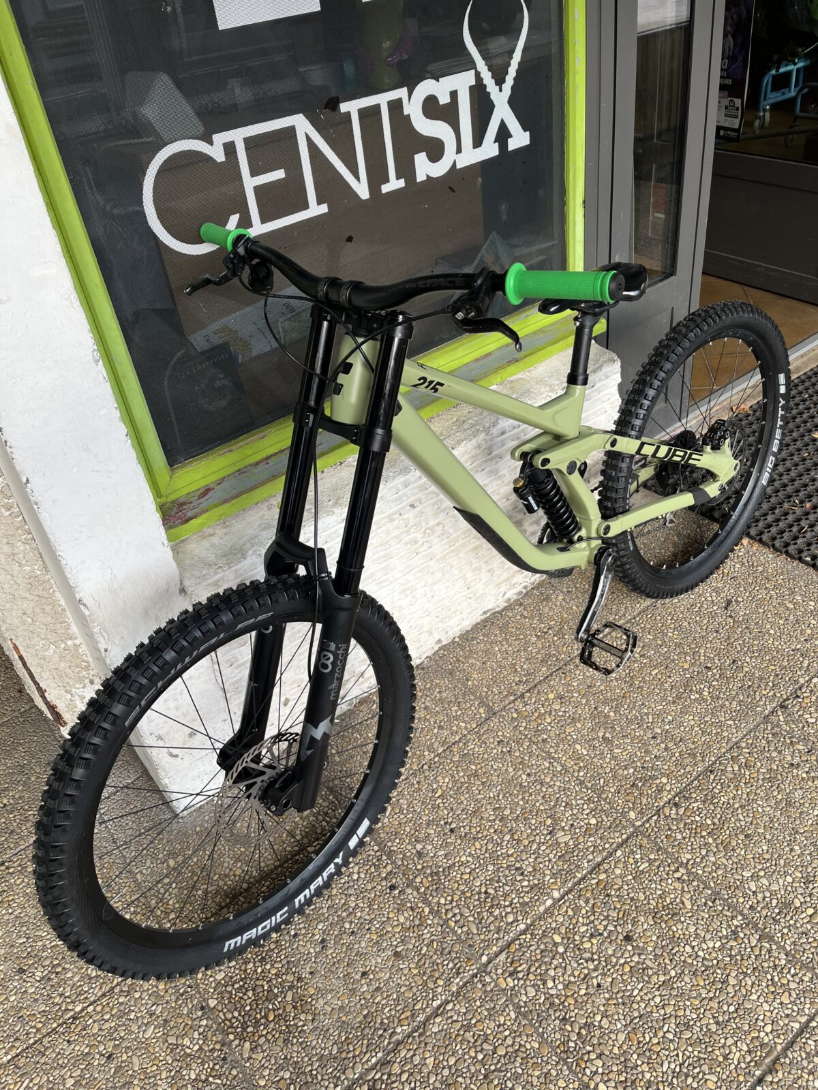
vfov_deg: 67.3
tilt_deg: -36.5
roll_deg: +9.8
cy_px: 545
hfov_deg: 53.1
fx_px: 819
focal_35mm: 26
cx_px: 409
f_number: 1.6
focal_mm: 5.1
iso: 40
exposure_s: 1/226
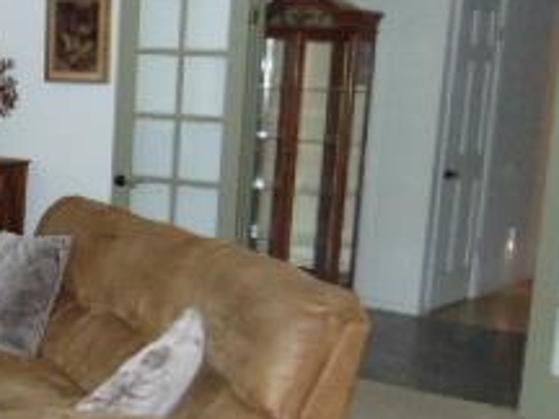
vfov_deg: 19.8
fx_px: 1195
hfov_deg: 24.8
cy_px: 279
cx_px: -34
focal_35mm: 74
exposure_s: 1/30
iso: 400
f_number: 3
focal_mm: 4.5
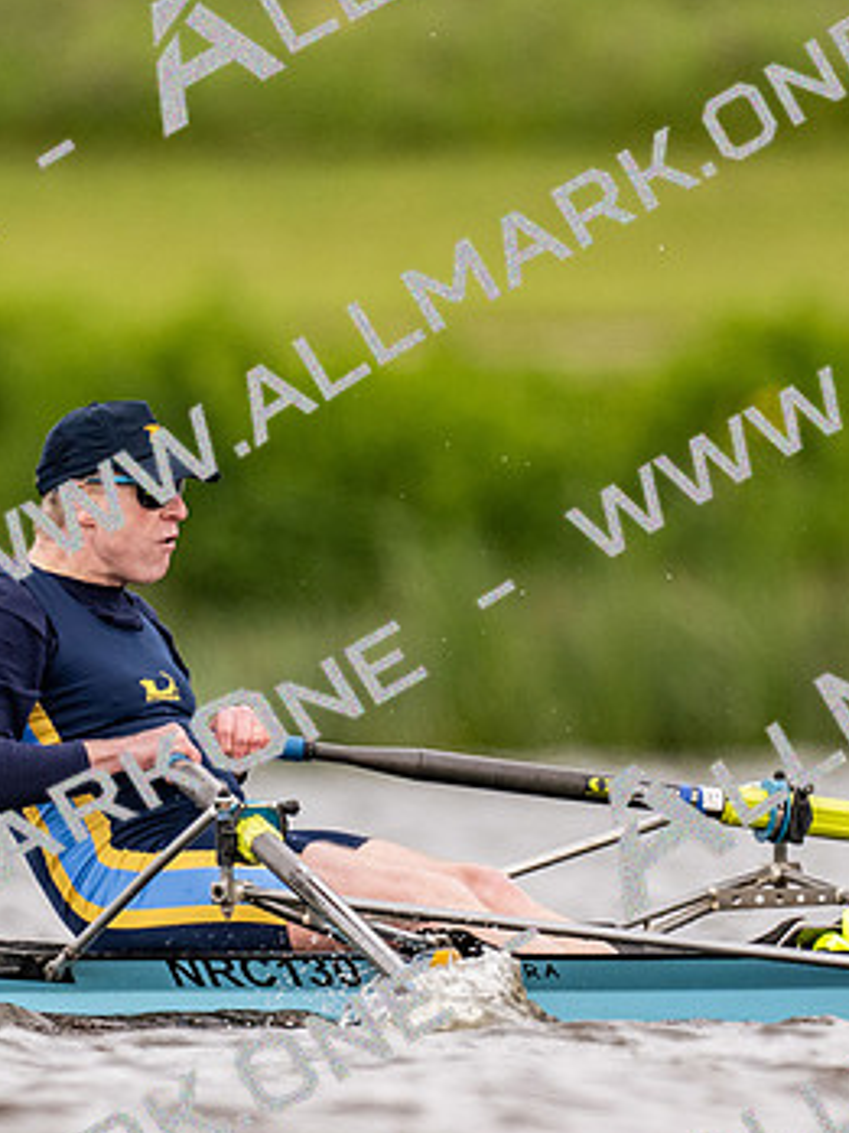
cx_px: 329
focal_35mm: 1441
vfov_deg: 1.4
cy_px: 612
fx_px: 47123
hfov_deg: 1.0
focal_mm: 600
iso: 900
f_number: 4
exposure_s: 1/2500
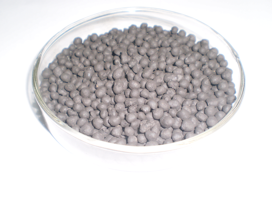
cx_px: 136
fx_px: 283
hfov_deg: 51.4
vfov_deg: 39.7
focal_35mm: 36
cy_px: 102
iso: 125
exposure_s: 1/30
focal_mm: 6.3
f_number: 3.1
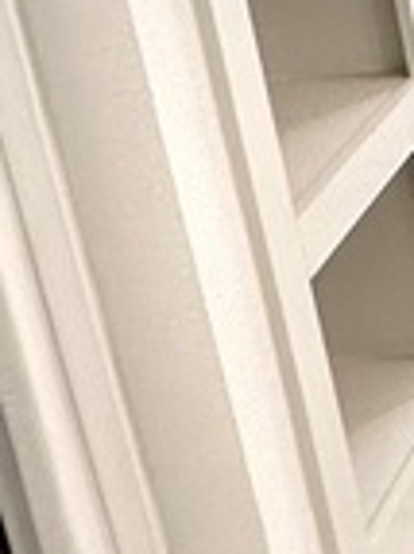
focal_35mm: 106
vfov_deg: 18.0
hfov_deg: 9.9
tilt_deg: -18.0
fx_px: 1693
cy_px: -31
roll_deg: +1.9
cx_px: 1308
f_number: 2.2
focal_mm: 2.22
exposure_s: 1/120
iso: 80
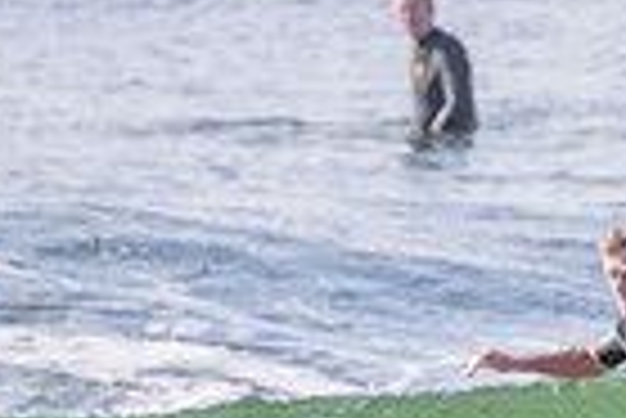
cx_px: 522
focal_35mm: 3340
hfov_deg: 0.6
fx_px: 58139
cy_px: 533
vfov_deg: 0.4
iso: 1250
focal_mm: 800
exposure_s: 1/2000
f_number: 11
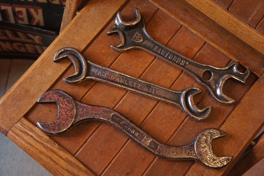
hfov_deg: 36.9
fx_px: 396
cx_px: 132
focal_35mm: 54
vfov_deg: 25.0
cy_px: 88
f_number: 4.5
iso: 1600
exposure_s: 1/25
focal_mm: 36
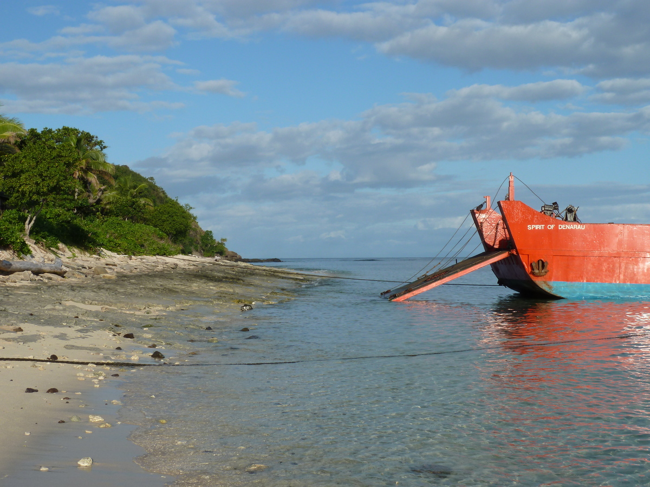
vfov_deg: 30.3
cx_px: 325
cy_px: 244
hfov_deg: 39.7
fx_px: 901
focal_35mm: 48
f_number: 5.6
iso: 80
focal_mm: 7.9
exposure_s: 1/400
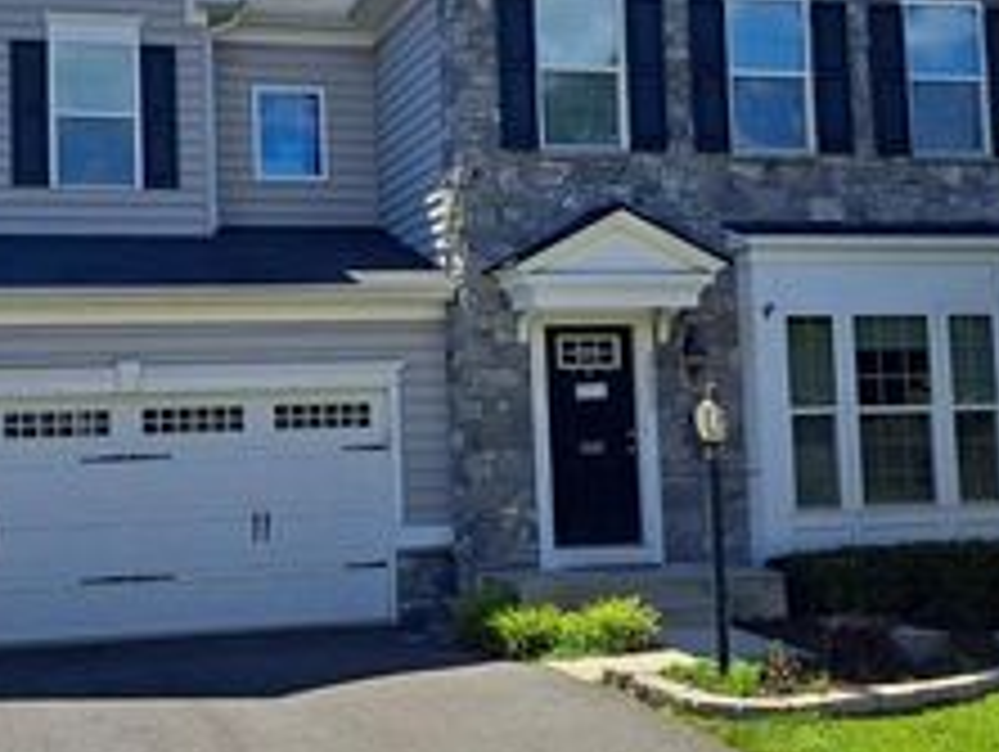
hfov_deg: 35.3
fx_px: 1560
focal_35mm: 54
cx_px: 382
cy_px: 259
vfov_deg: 26.9
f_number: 1.8
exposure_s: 1/2227
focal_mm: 5.23
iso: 50
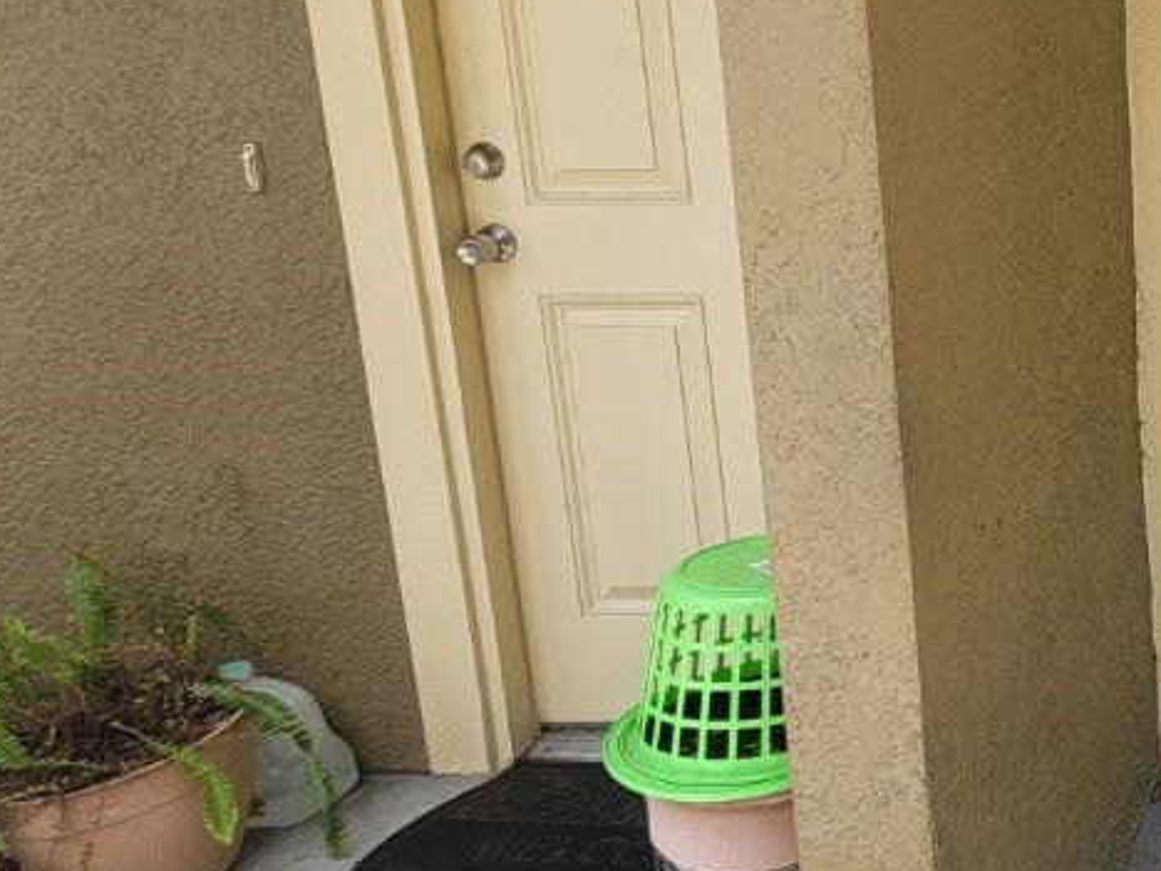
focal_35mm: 40
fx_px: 1342
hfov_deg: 33.7
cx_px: 1513
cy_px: 196
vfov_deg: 35.0
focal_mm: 1.74
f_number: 2.2
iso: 40
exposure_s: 1/322
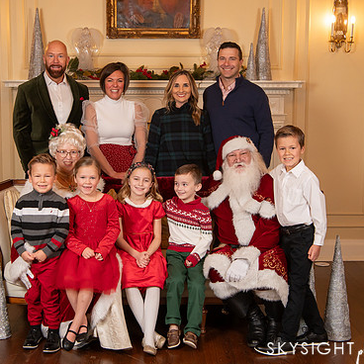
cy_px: 180
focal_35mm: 57
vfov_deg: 30.0
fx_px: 678
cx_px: 146
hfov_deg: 30.0
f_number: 6.3
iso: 1600
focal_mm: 38
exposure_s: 1/160
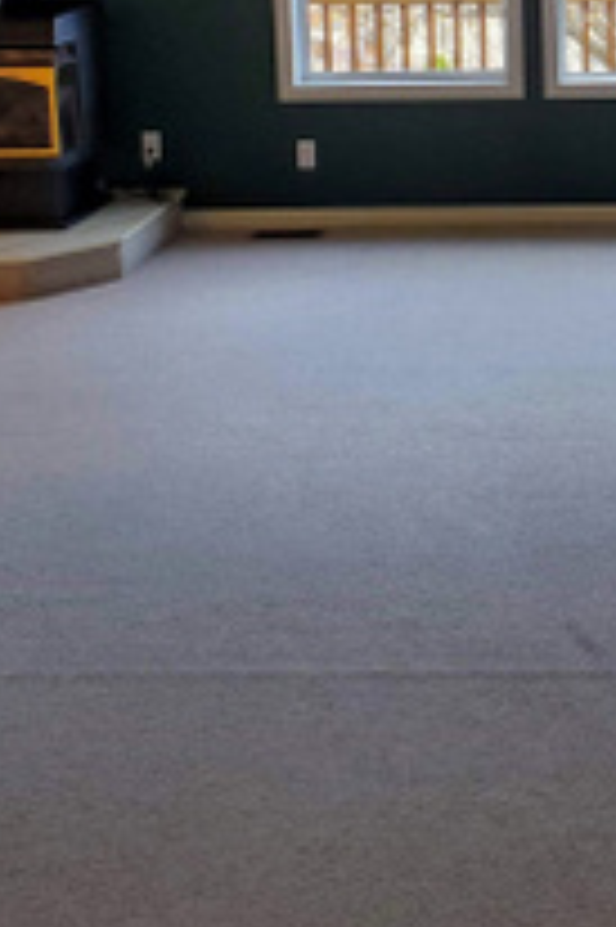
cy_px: 27
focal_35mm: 63
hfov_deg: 20.8
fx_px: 1620
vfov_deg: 30.0
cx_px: 629
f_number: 2.4
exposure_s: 1/120
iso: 200
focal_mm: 4.3
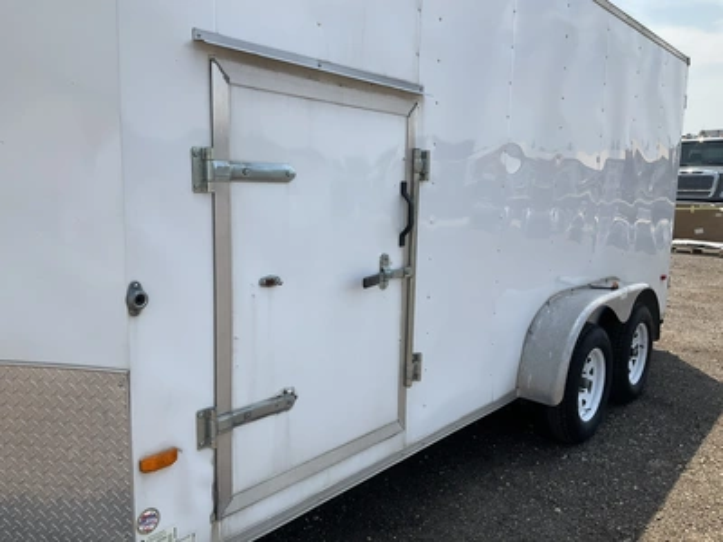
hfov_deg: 61.7
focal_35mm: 29
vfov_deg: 48.2
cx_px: 362
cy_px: 271
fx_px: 606
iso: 25
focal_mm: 3
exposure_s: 1/1534
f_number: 1.8
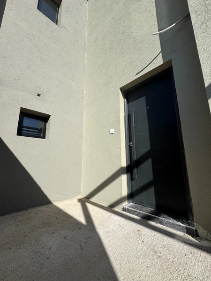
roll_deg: +0.5
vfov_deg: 102.1
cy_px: 140
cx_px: 106
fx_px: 114
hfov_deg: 85.7
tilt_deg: +11.1
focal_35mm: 14
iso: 50
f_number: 2.2
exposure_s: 1/2985
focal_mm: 2.22
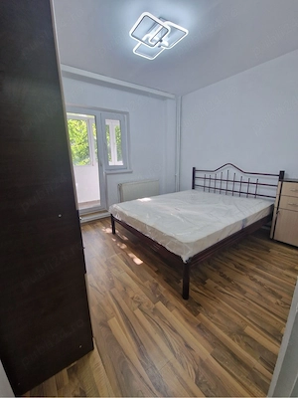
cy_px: 199
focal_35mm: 13
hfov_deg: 89.9
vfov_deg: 106.2
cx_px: 149
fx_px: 149
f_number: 2.2
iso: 64
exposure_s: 1/50
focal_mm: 2.2
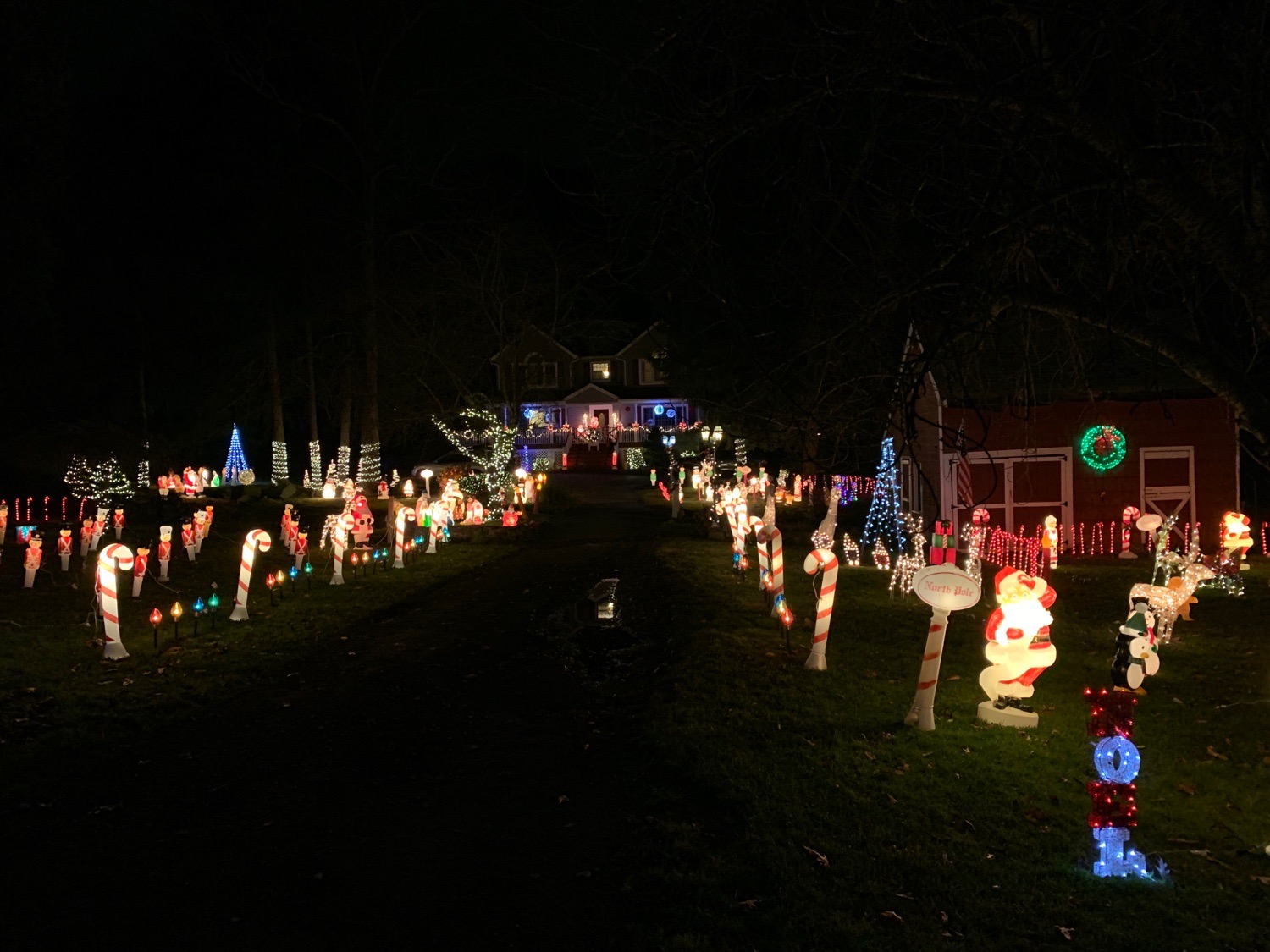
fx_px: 954
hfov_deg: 67.3
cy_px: 476
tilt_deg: -2.1
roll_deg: +1.1
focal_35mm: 26
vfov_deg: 53.1
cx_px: 635
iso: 500
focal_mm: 4.25
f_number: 1.8
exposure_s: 1/30
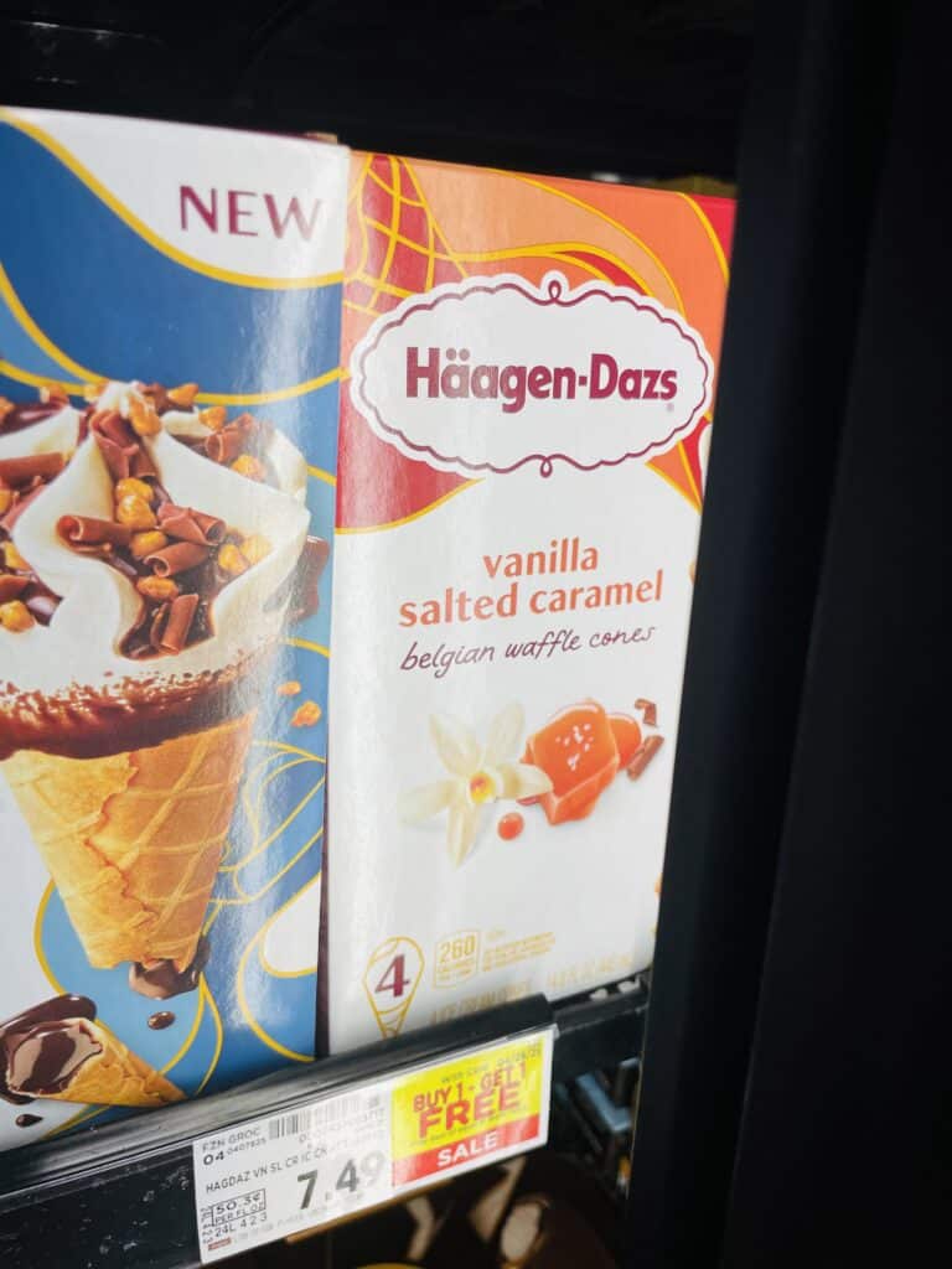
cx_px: 476
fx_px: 953
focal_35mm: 26
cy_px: 634
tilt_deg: -17.9
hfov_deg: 53.1
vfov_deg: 67.3
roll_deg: -0.6
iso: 32
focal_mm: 4.2
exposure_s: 1/254
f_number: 1.6
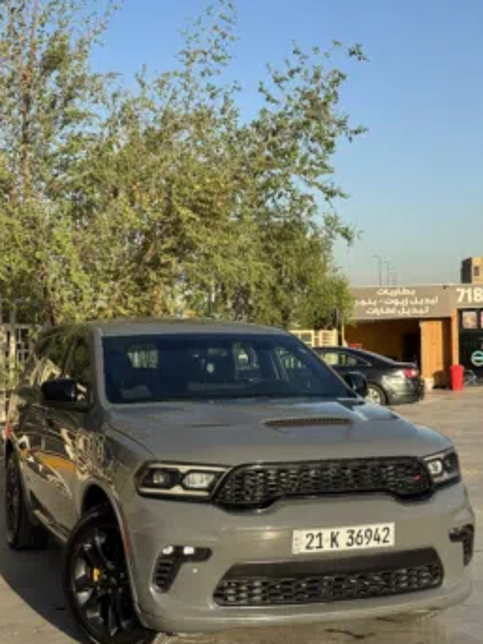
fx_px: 1042
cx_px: 248
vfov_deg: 34.4
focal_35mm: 56
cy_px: 325
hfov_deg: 26.1
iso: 64
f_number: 1.78
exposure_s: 1/2611
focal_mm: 6.76
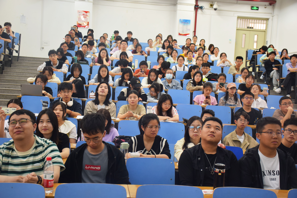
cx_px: 148
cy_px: 99
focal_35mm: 45
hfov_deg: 43.6
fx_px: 371
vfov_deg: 29.9
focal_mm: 30
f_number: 4
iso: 640
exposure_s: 1/60
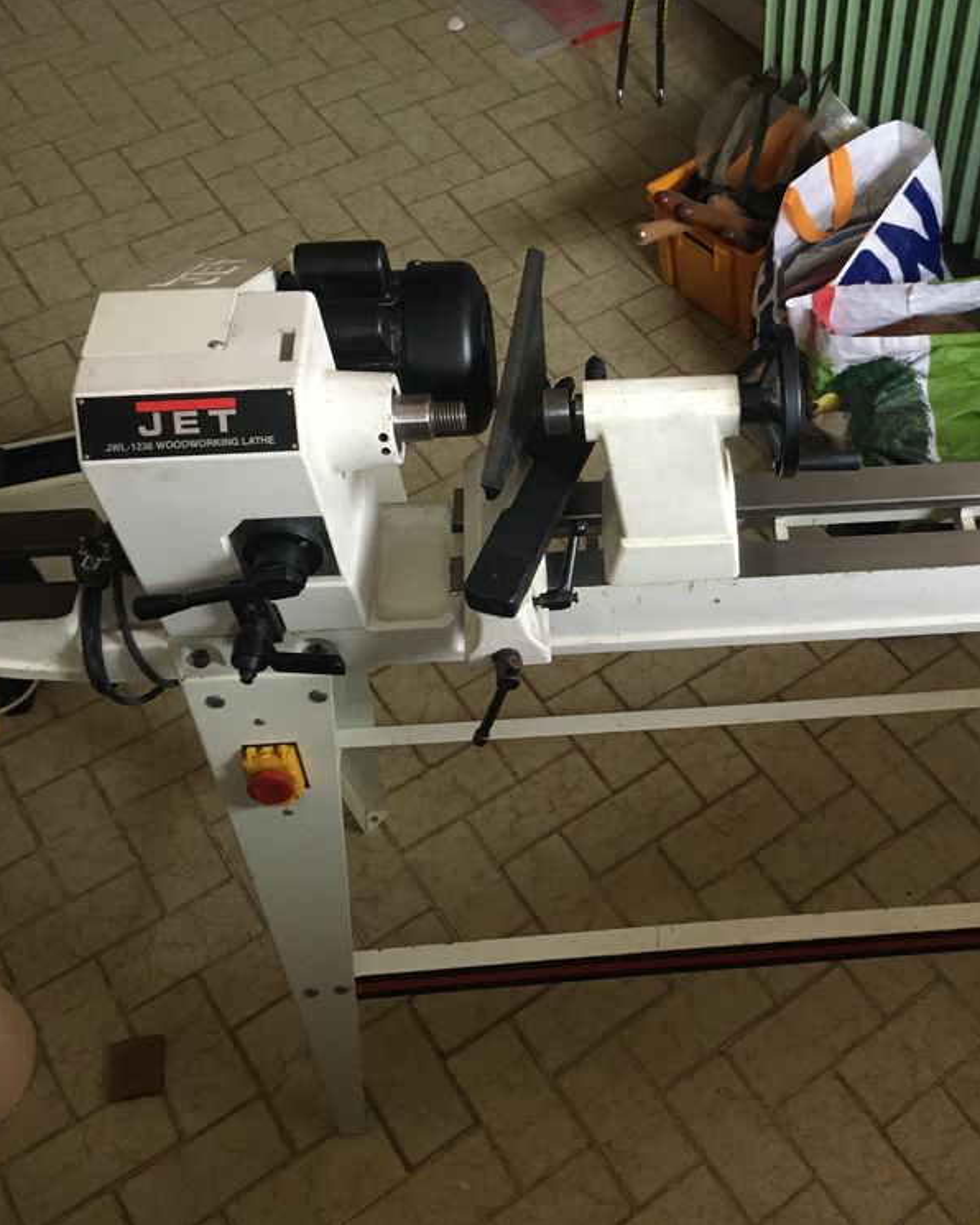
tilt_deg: -52.0
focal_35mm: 38
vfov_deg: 47.9
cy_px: 612
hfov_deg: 38.2
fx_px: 1378
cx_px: 727
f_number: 2.2
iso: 200
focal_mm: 4.15
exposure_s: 1/33
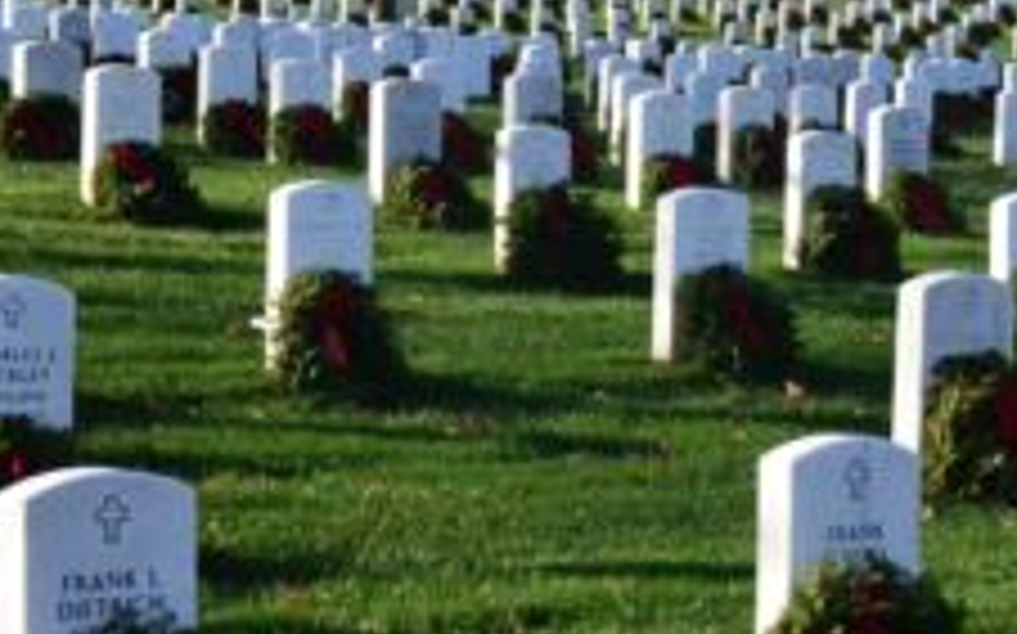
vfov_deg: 7.6
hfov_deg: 11.9
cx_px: 1107
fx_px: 4793
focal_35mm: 173
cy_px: 290
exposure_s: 1/1000
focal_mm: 40
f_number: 11
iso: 1600
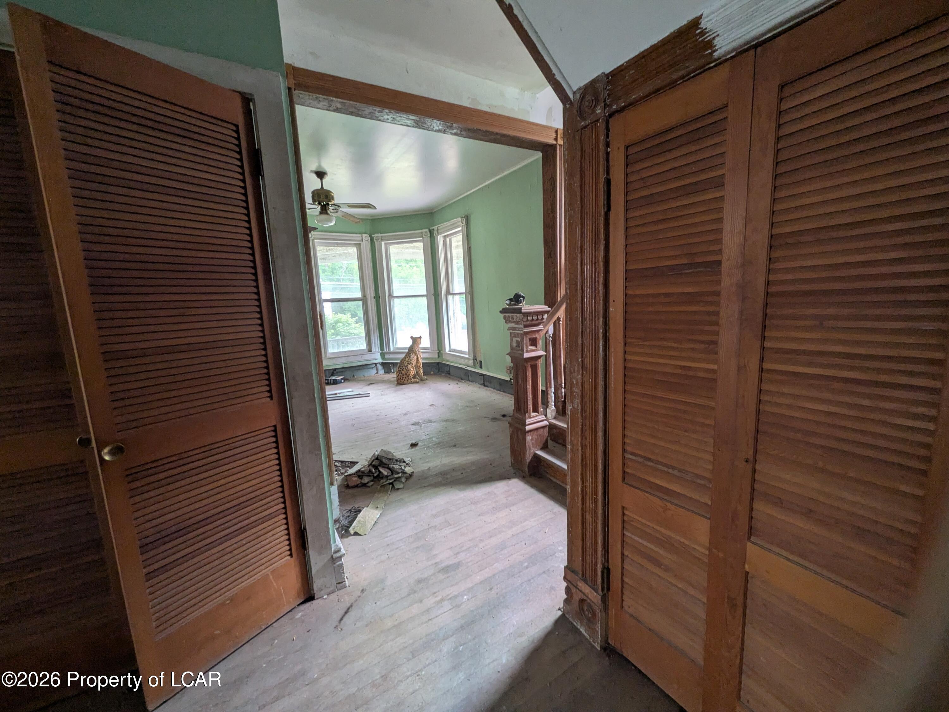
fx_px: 384
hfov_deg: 102.1
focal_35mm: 14
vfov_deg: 85.7
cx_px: 474
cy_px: 356
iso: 137
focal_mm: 1.83
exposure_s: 1/40
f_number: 2.2
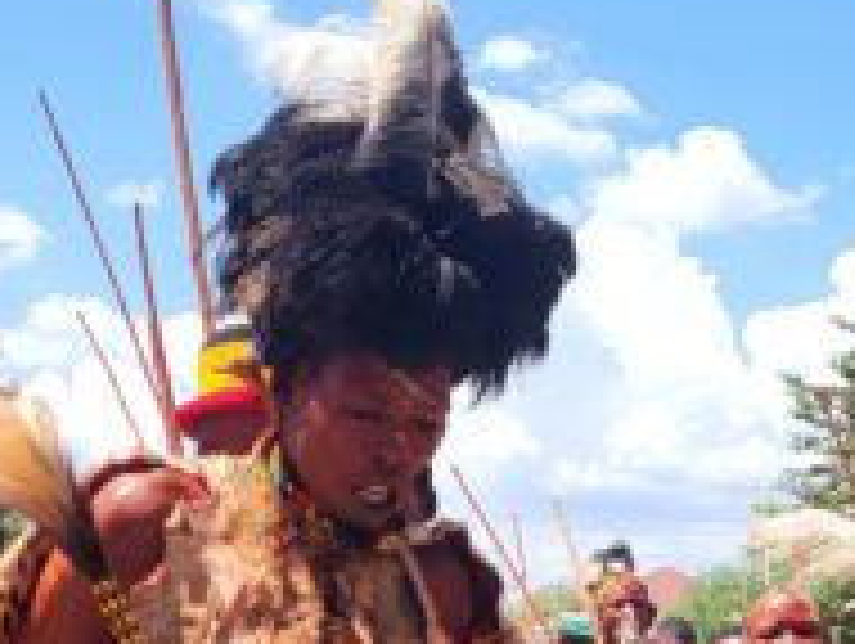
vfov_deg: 14.0
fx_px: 2597
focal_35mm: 105
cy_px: 617
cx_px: 603
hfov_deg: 18.6
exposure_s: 1/1195
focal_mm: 5.4
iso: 40
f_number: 1.8
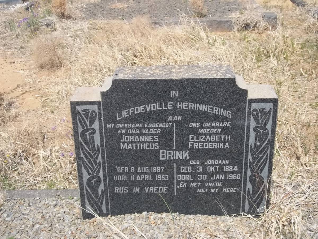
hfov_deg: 38.2
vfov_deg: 29.1
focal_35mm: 50
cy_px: 120
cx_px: 159
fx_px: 459
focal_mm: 8.8
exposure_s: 1/640
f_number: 3.6
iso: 80
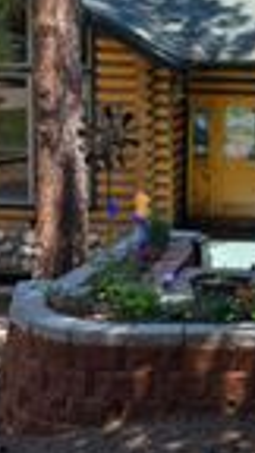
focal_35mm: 87
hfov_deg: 12.8
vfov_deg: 23.9
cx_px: 434
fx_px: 1046
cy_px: 55
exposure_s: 1/1265
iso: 80
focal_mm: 6.3
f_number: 1.7
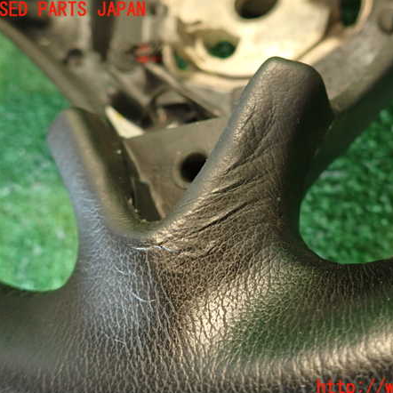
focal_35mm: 30
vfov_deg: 54.0
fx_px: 385
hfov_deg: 53.3
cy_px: 199
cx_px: 251
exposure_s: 1/30
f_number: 2
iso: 400
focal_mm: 4.5
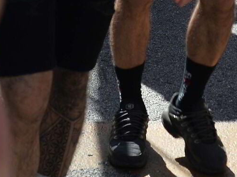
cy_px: -177
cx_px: 237
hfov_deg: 8.5
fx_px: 1581
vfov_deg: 6.3
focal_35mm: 231
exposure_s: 1/320
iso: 100
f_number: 5.6
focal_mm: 50
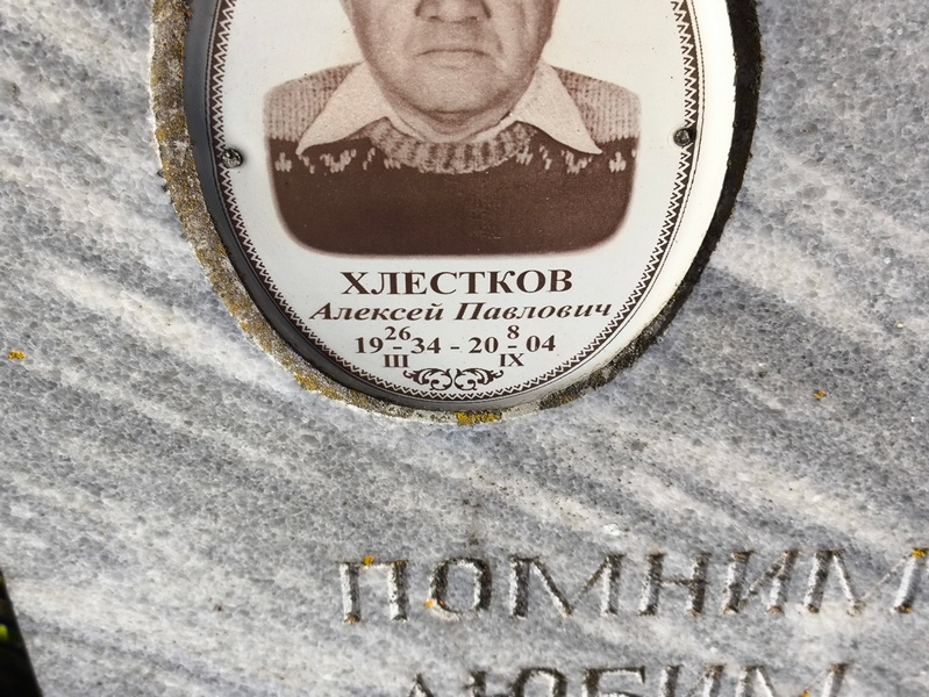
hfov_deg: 38.2
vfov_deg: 29.1
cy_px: 348
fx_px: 1342
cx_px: 464
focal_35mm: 50
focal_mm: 4.71
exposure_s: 1/1014
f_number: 1.7
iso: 50
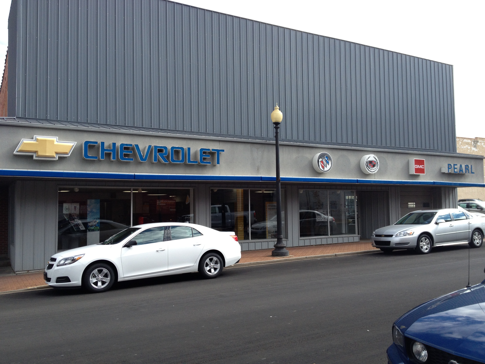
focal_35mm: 35
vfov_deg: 40.7
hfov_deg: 52.6
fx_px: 490
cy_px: 182
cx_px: 242
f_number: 2.4
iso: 64
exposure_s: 1/863
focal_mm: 4.28
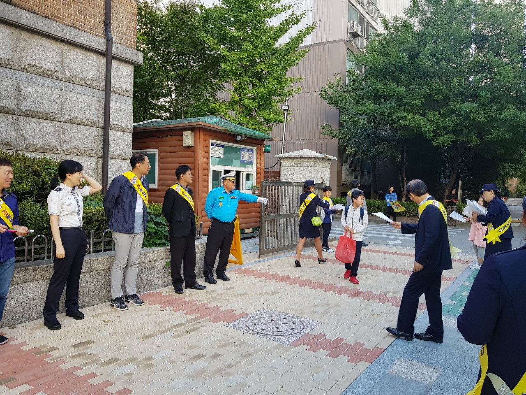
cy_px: 198
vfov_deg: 53.1
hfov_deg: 67.3
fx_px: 395
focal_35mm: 26
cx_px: 263
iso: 40
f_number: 1.7
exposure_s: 1/141
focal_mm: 4.3
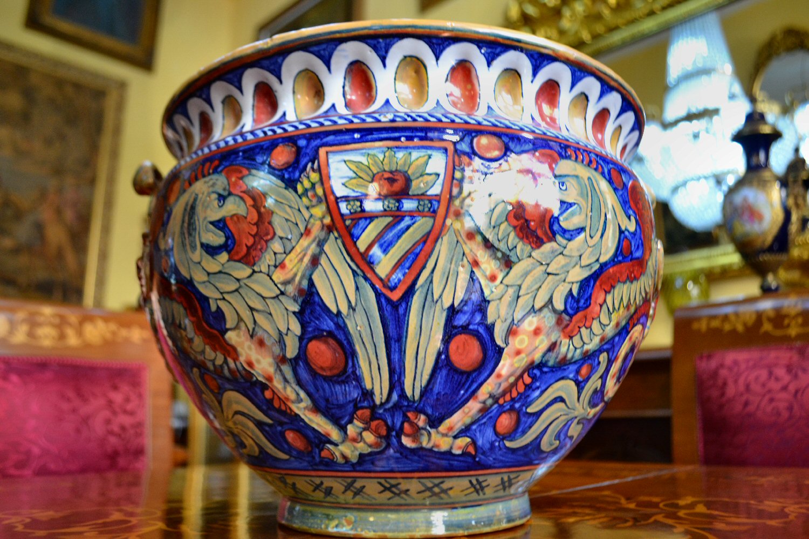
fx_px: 607
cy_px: 270
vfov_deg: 47.9
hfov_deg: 67.4
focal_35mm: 27
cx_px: 404
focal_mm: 18
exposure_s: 1/60
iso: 900
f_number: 3.5
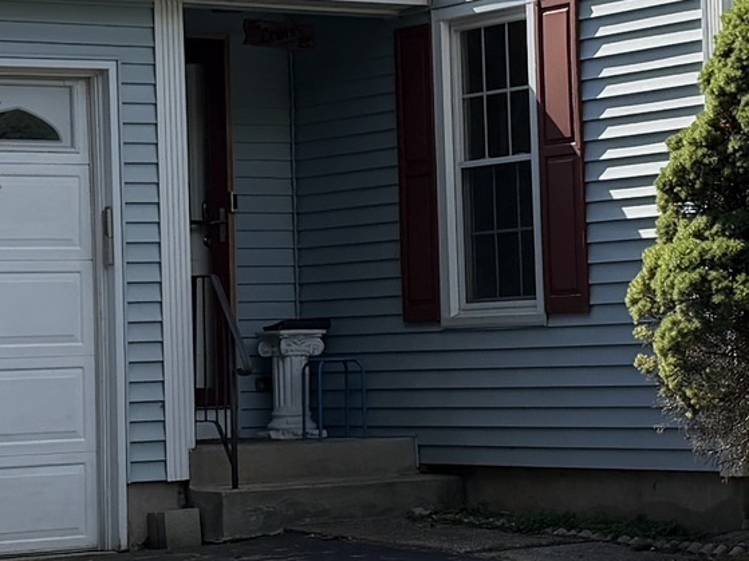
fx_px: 2856
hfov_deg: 14.9
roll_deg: +3.1
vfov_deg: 11.2
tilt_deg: +4.5
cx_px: 553
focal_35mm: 132
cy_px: 198
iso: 100
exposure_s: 1/3584
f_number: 1.78
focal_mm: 6.76
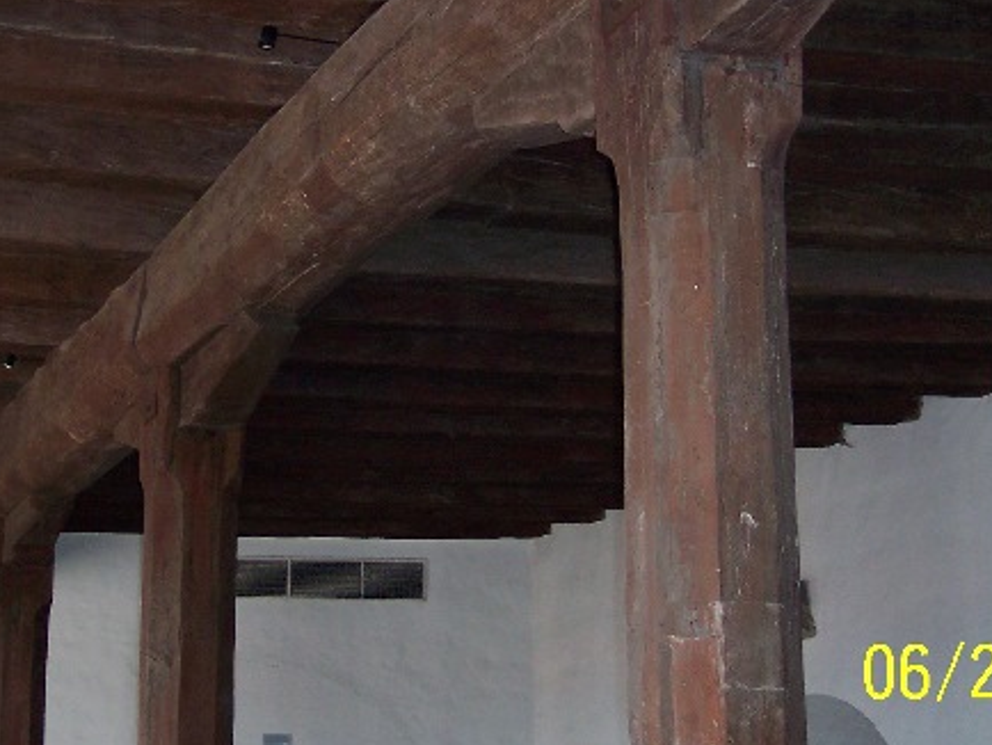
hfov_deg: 27.7
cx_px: 393
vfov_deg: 20.8
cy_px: 158
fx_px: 2007
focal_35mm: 70
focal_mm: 8
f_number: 2.8
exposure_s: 1/30
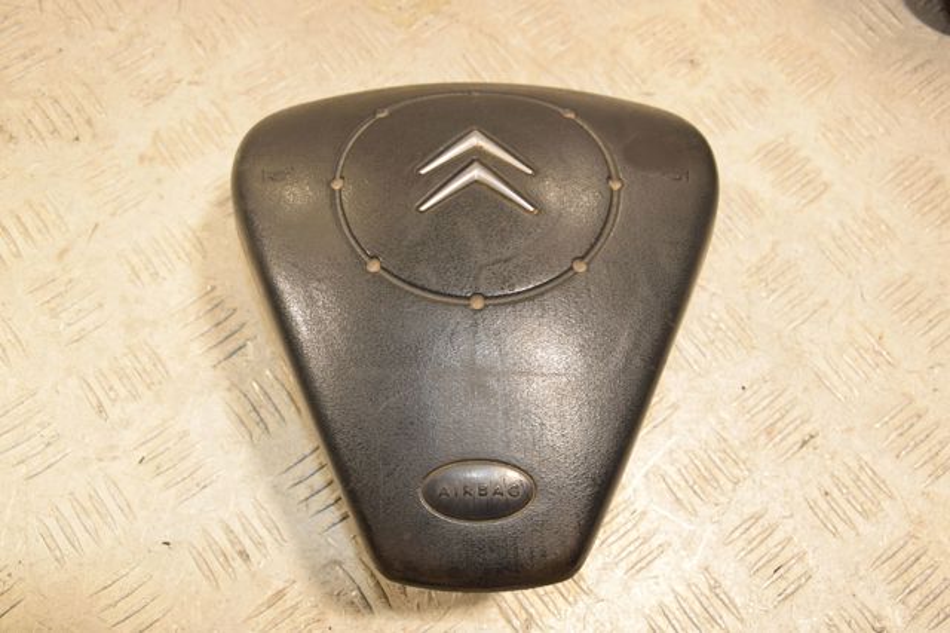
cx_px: 475
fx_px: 1029
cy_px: 316
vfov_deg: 34.2
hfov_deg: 49.6
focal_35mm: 39
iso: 800
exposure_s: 1/200
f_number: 6.3
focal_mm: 26
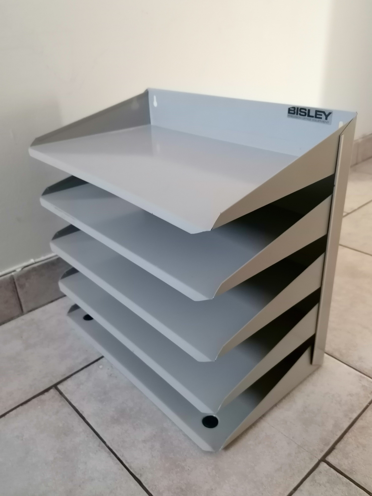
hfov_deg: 48.2
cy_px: 248
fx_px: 416
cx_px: 186
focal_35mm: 29
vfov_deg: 61.7
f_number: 1.8
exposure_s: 1/20
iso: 400
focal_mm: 4.75
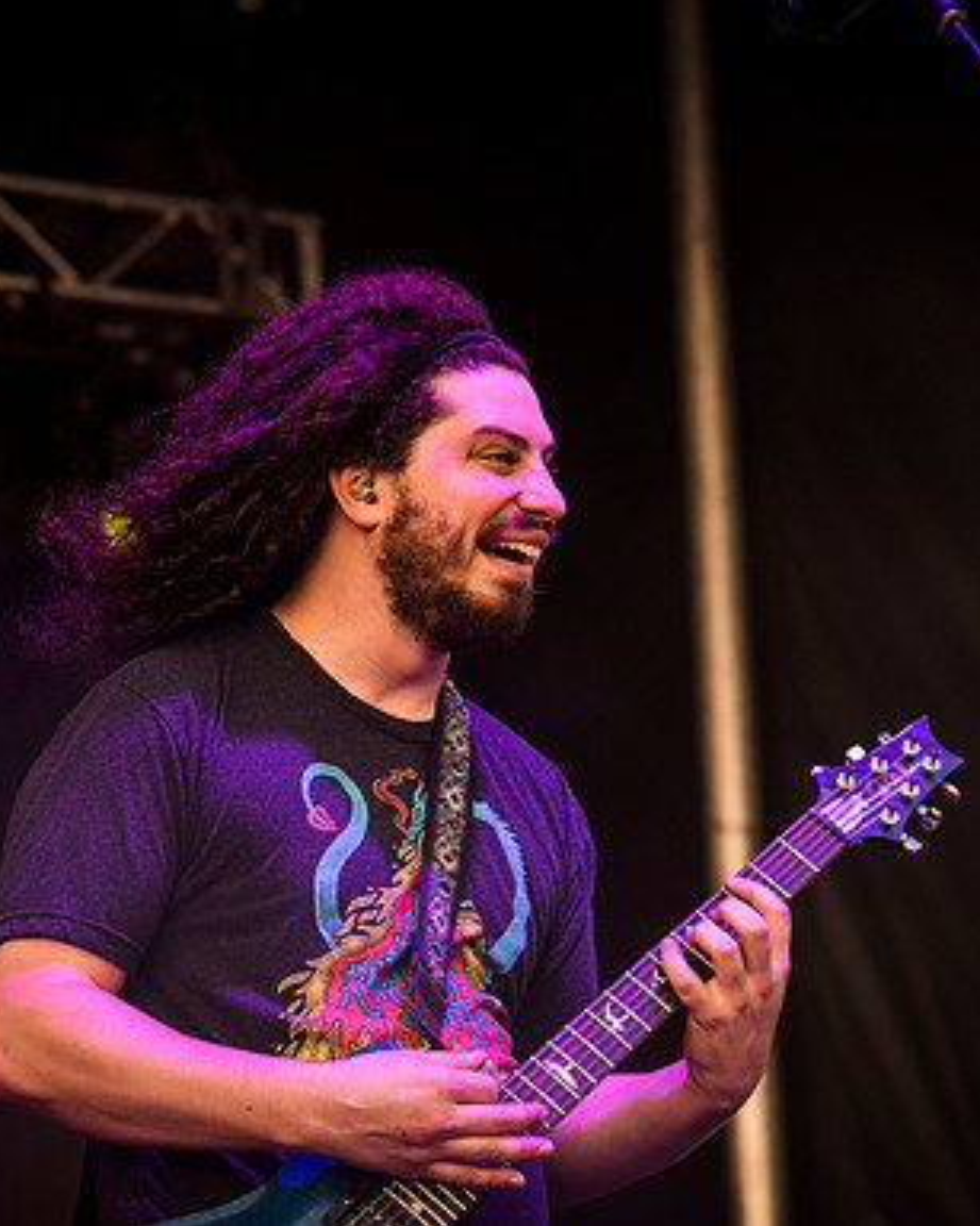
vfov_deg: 12.4
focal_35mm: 156
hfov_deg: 9.9
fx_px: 5658
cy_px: 611
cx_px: 441
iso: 800
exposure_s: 1/500
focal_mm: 110
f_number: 5.6
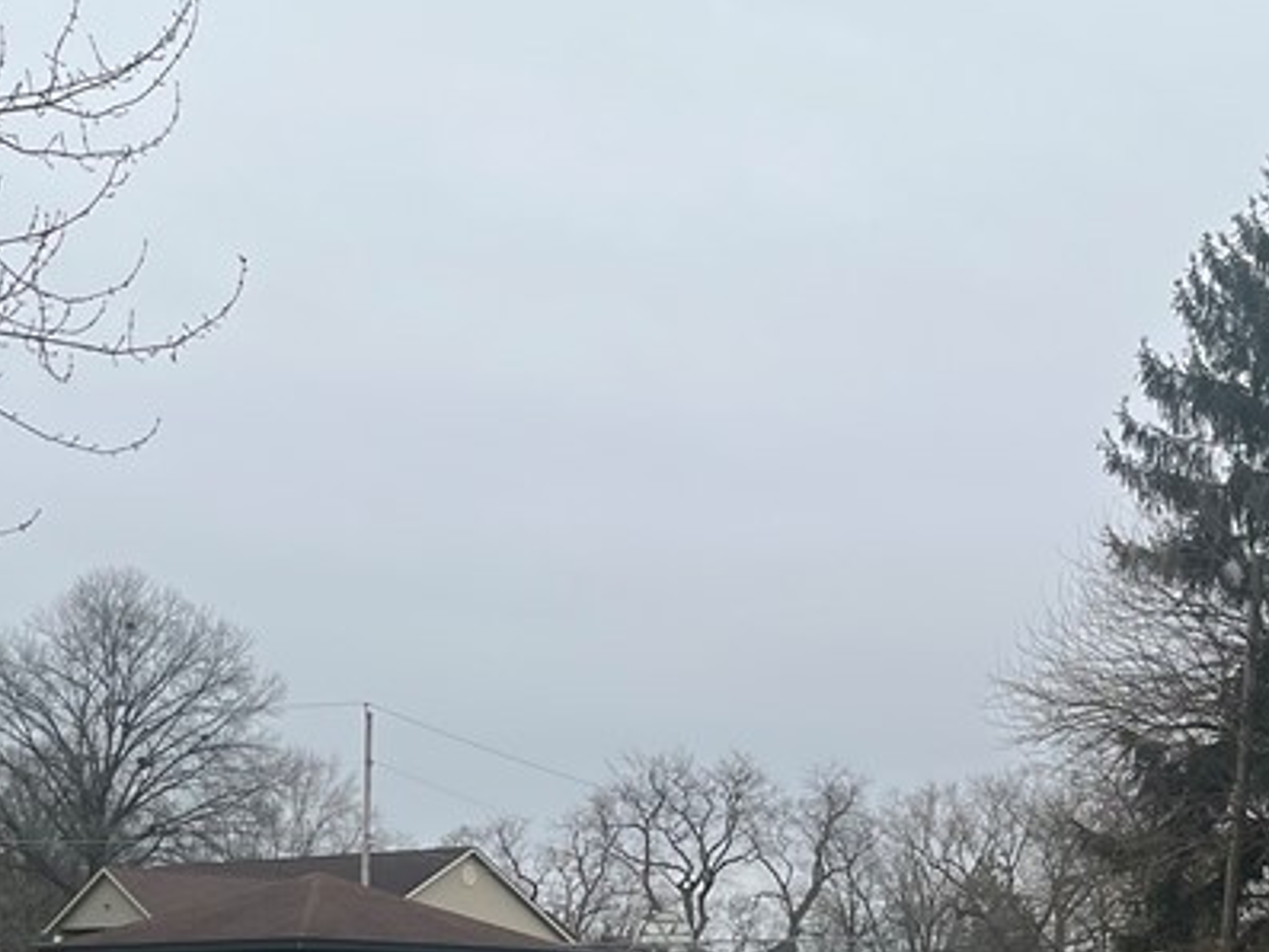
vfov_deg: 21.6
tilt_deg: +5.0
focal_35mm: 67
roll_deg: -0.9
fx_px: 2457
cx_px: 678
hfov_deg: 29.0
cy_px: 779
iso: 50
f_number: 1.6
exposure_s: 1/816
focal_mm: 5.1
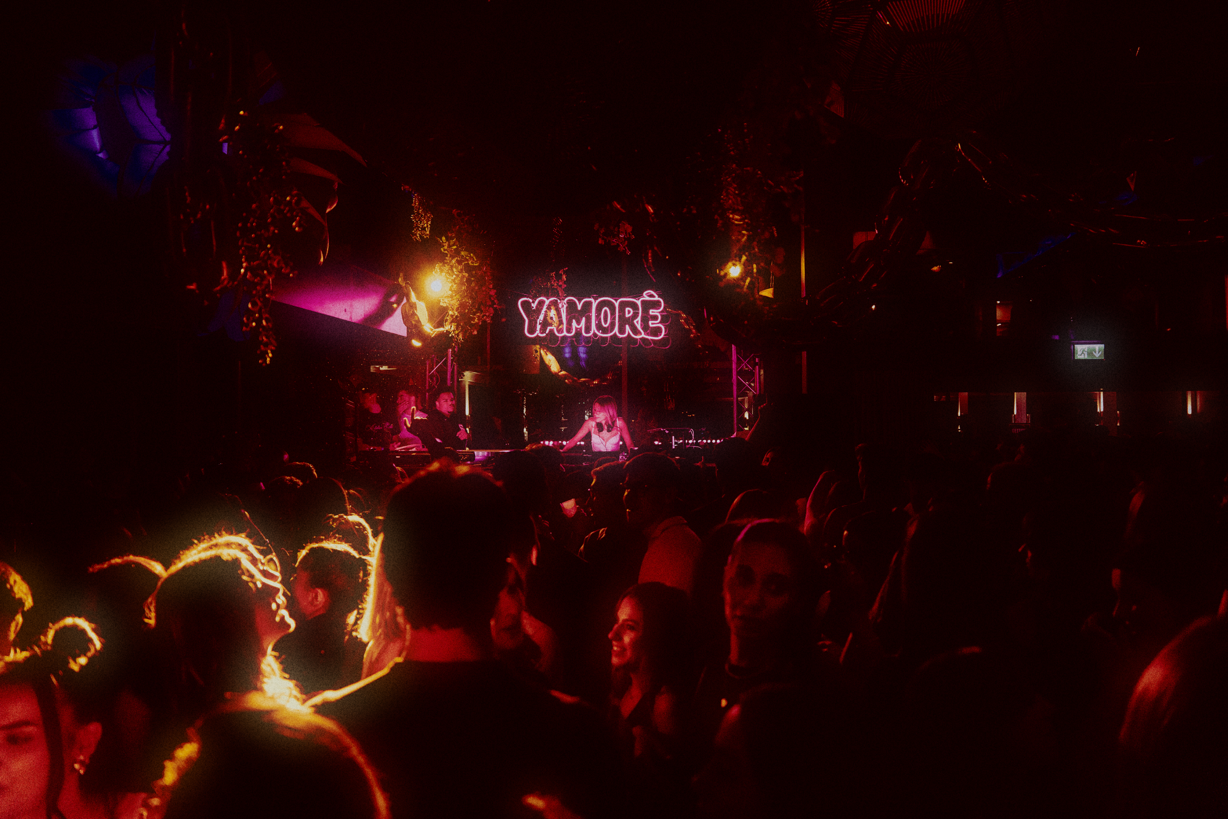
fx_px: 955
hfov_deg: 65.5
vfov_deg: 46.4
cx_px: 614
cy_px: 410
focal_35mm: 28
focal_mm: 28
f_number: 3.2
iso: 5000
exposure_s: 1/160
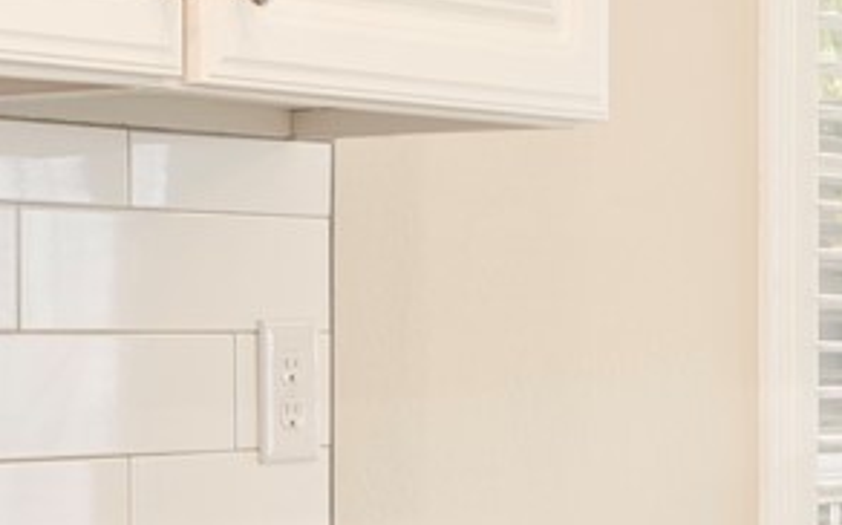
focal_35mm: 144
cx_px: 404
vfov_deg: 9.1
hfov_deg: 14.5
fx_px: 3302
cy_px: 410
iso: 100
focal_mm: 19
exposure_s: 1/3
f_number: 7.1
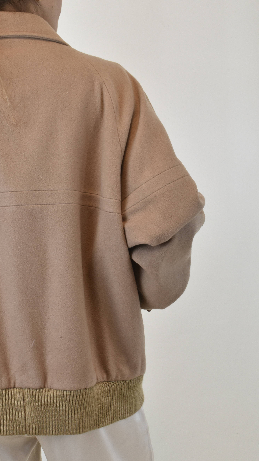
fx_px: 704
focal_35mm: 58
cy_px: 261
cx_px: 69
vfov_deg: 36.2
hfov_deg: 20.7
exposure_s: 1/50
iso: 1000
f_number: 11
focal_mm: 29
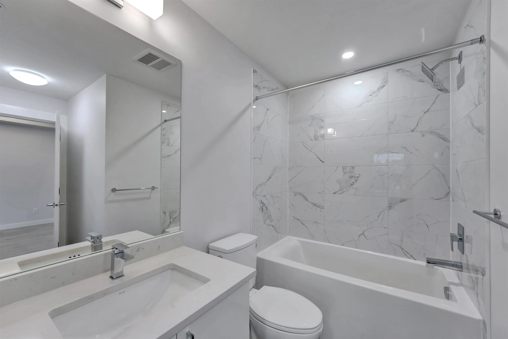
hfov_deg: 104.3
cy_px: 170
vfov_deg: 81.2
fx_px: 198
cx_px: 254
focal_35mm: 14
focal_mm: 14
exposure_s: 1/30
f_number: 8
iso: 400
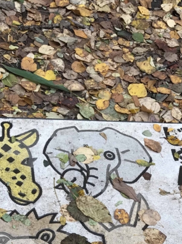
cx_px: 100
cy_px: 261
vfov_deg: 25.9
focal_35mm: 70
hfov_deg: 21.0
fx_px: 491
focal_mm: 3.99
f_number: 1.8
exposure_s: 1/167
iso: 20
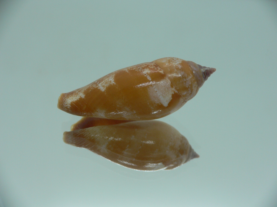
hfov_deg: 52.6
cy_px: 104
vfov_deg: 40.7
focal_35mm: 35
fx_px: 280
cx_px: 138
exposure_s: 1/60
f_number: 2.8
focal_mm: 4.6
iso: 80
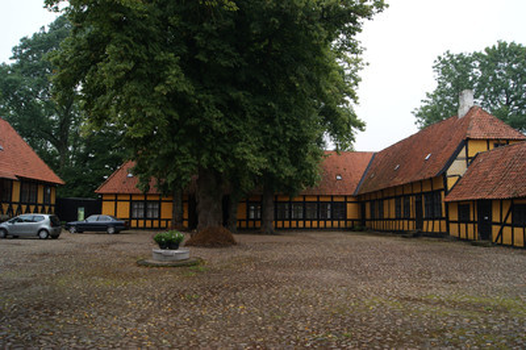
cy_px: 175
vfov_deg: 47.9
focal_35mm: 27
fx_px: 394
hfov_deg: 67.4
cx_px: 263
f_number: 8
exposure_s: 1/60
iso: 100
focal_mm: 18
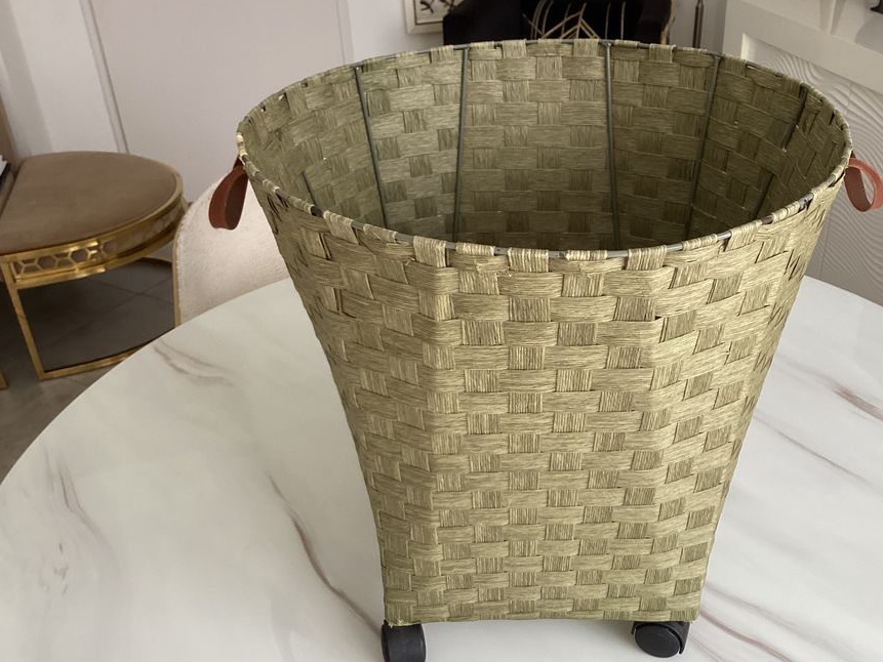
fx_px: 918
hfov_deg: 51.2
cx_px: 508
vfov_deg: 39.6
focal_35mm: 36
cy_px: 370
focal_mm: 3.3
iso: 80
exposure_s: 1/60
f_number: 2.4
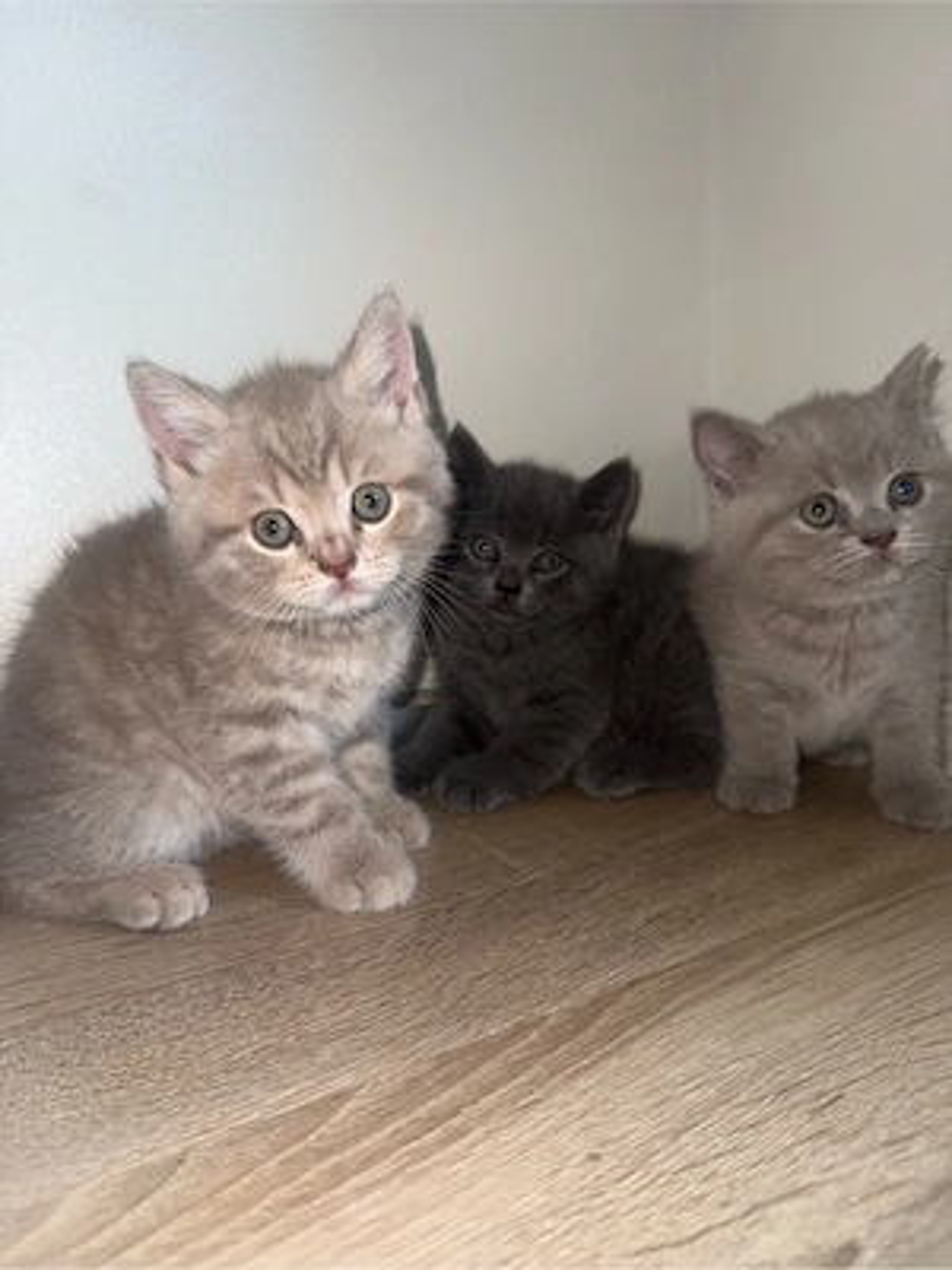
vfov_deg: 71.6
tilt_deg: -9.1
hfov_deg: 56.8
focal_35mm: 24
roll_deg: +1.0
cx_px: 476
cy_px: 635
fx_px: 880
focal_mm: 6.76
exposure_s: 1/61
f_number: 1.78
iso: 50
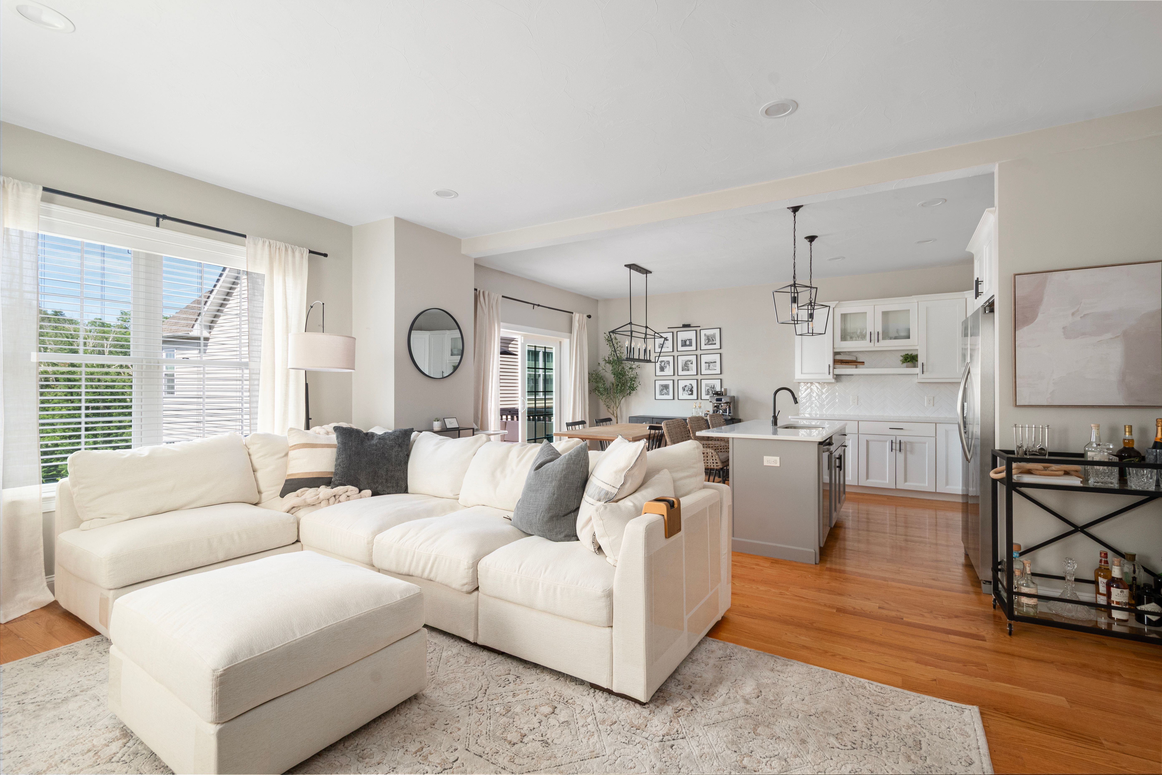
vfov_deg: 77.3
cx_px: 581
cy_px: 388
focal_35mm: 15
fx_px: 484
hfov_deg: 100.4
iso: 400
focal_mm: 10
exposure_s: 1/15
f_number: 10
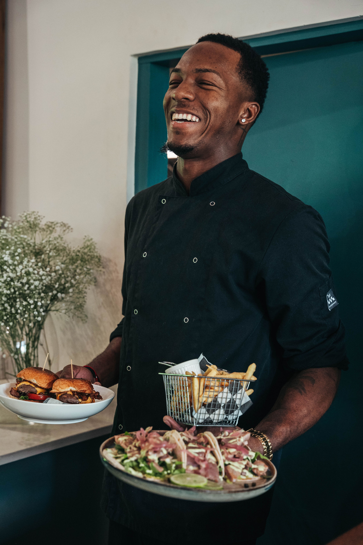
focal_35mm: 52
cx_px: 182
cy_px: 272
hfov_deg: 26.2
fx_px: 779
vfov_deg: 38.5
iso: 2000
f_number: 4
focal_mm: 51.5
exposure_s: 1/160
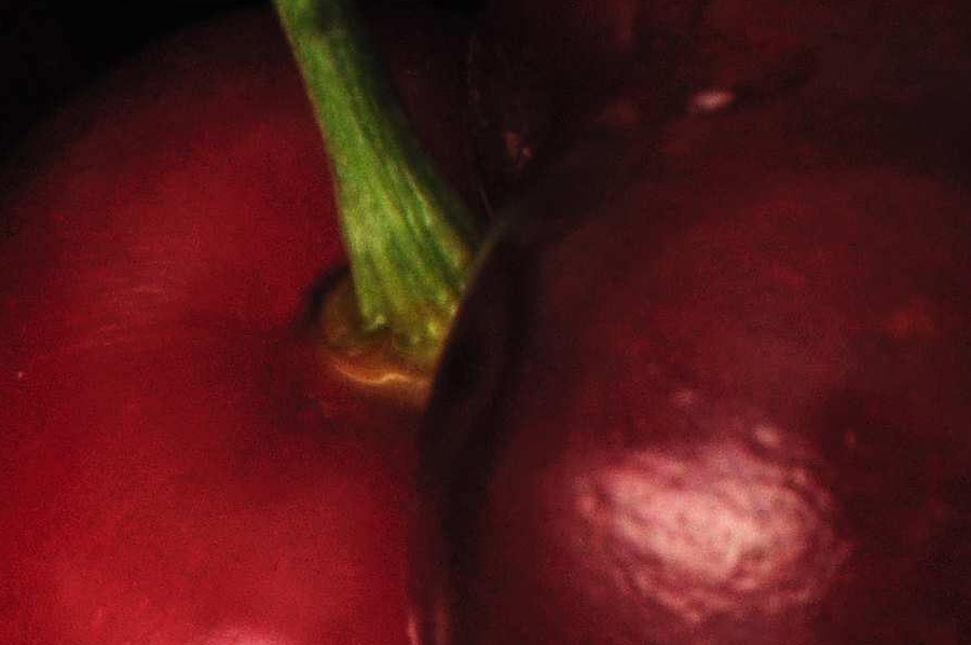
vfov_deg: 1.8
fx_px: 20217
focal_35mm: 750
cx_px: 1176
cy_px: -568
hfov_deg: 2.7
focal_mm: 105
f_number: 22
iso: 200
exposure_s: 1/60
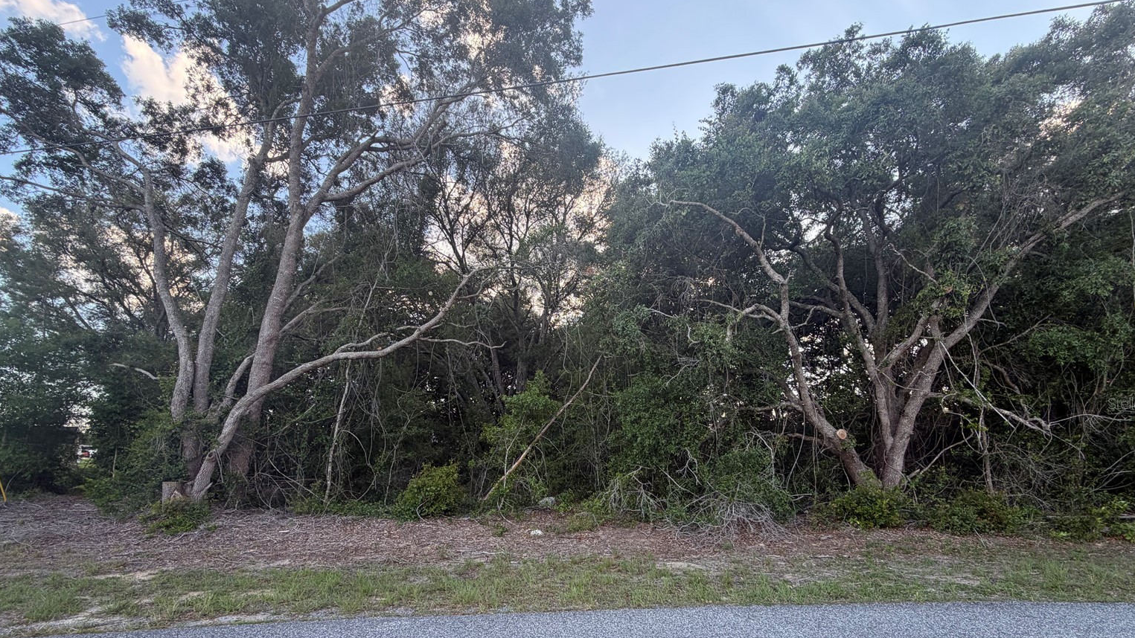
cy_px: 403
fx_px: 482
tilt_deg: +7.4
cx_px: 583
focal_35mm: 16
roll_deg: -0.4
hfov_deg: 99.3
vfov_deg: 66.0
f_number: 2.2
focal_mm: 2.22
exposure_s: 1/121
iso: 64
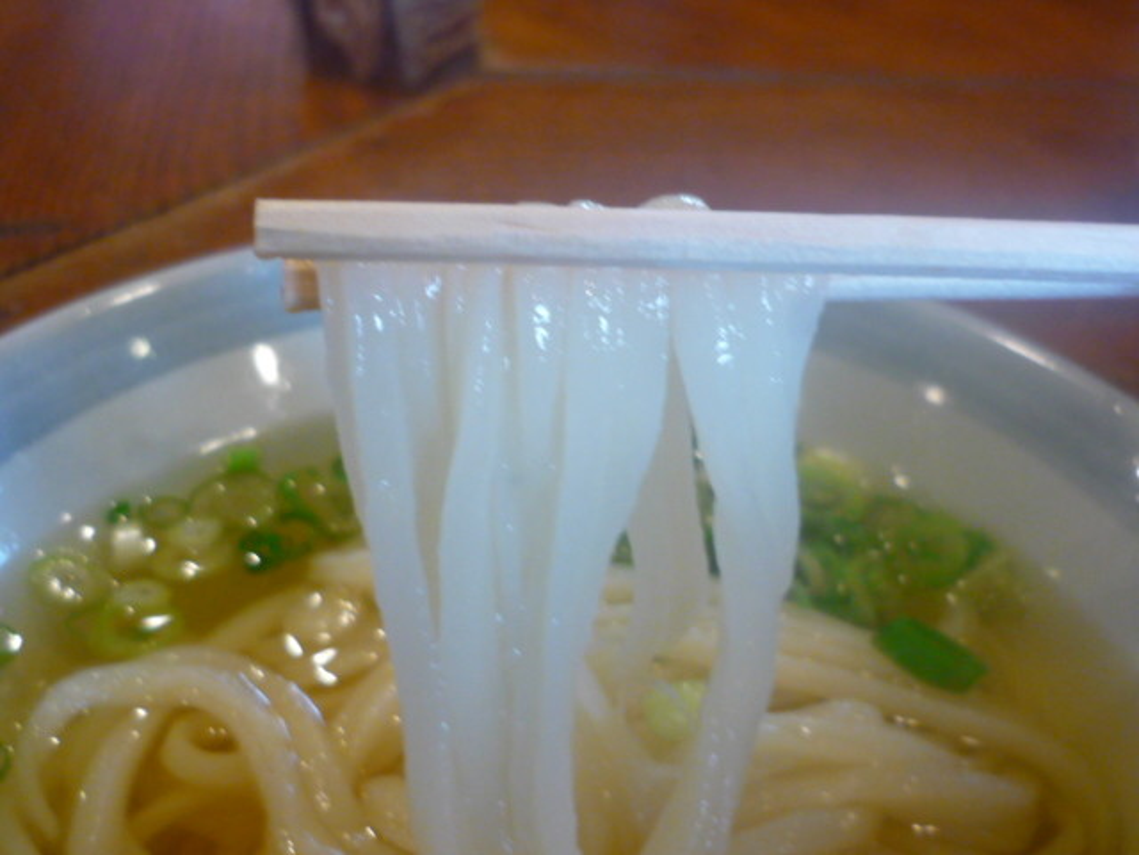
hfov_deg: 43.9
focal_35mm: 43
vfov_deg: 33.6
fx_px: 1415
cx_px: 570
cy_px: 428
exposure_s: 1/30
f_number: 2.8
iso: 250
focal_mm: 5.5
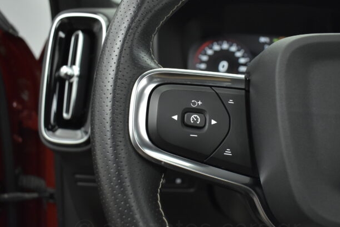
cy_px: 107
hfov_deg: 55.7
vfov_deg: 38.9
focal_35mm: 34
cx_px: 187
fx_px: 321
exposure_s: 1/80
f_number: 3.5
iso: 1600
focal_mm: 18
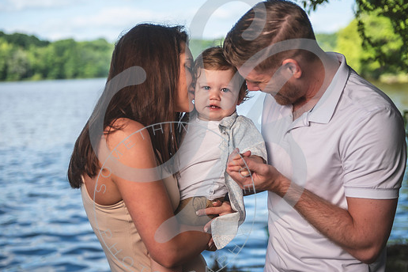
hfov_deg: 31.9
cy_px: 136
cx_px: 214
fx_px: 714
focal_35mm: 63
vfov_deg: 21.6
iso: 100
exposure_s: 1/800
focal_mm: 56
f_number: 2.8
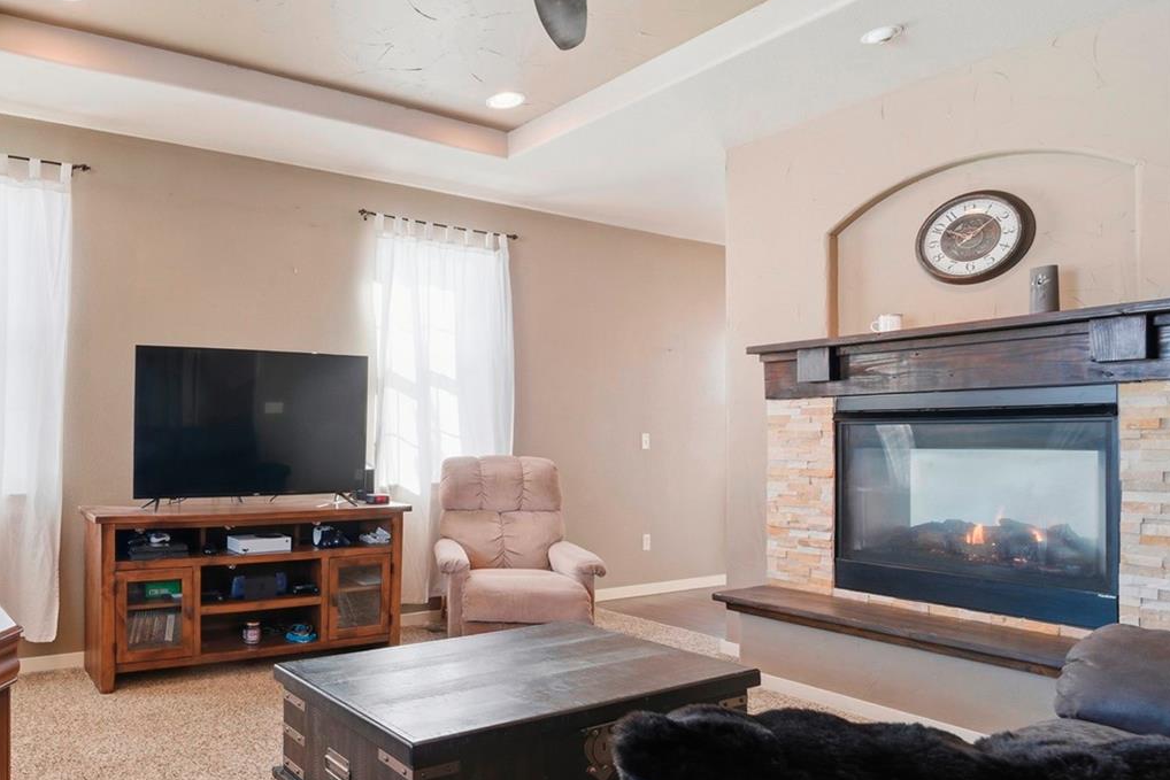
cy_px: 429
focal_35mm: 22
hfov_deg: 71.7
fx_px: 715
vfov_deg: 57.1
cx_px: 256
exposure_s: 1/80
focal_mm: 14
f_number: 9
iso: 320
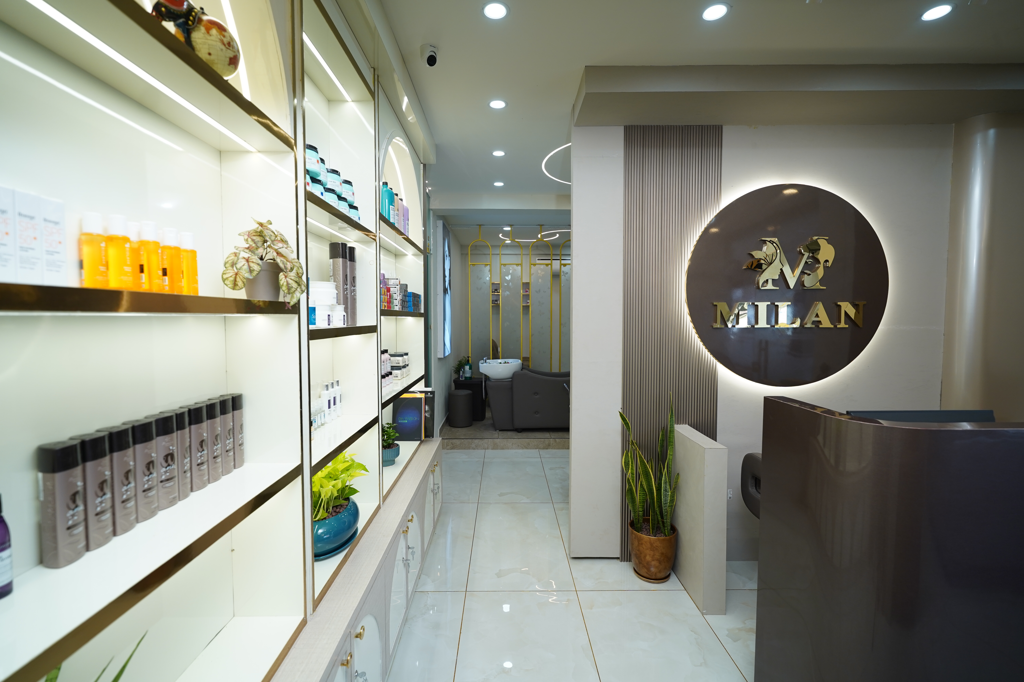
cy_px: 341
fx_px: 455
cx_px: 512
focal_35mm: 16
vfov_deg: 73.7
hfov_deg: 96.7
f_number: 3.5
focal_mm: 16
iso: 320
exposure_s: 1/250
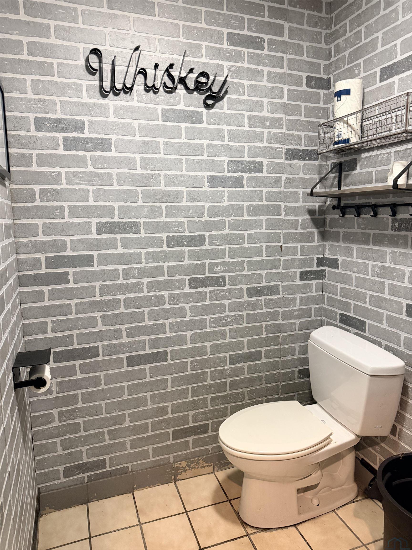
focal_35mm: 24
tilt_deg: -9.2
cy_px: 275
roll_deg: +1.0
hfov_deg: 56.8
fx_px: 381
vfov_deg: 71.6
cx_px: 206
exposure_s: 1/60
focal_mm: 6.76
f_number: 1.78
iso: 640
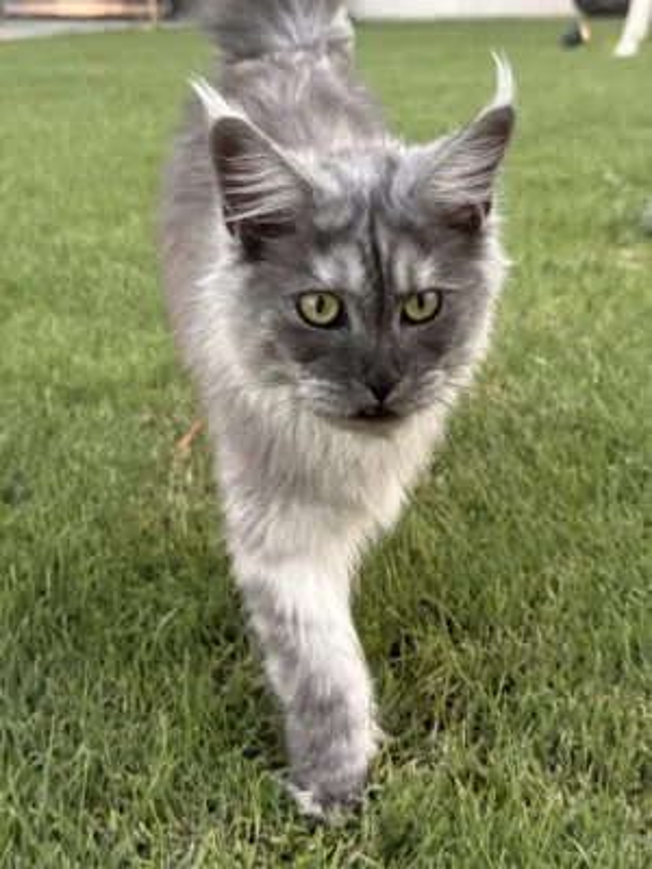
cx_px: 326
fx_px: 1205
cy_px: 434
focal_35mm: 48
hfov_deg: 30.3
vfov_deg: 39.7
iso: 125
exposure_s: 1/119
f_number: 1.78
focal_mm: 6.76
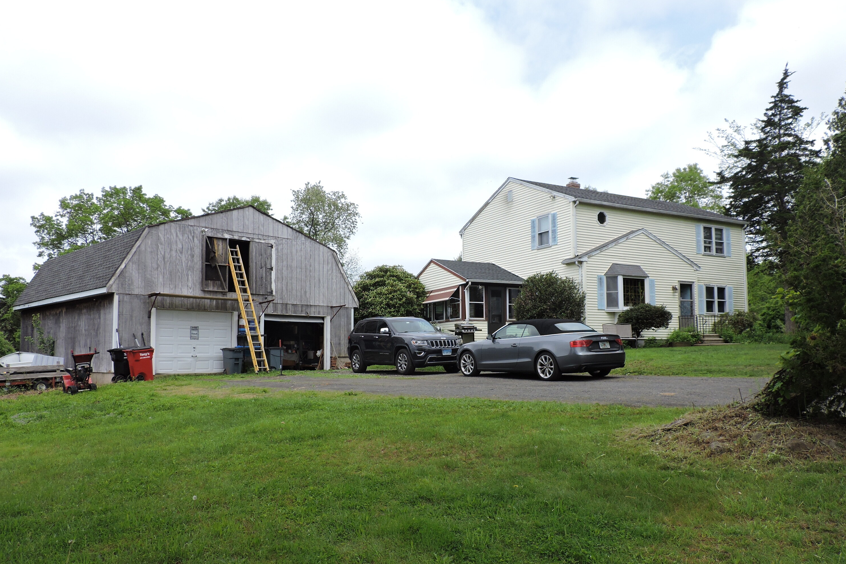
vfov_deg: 43.6
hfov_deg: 61.9
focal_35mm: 30
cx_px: 428
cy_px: 310
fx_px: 705
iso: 100
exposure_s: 1/800
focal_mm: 5
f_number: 3.1
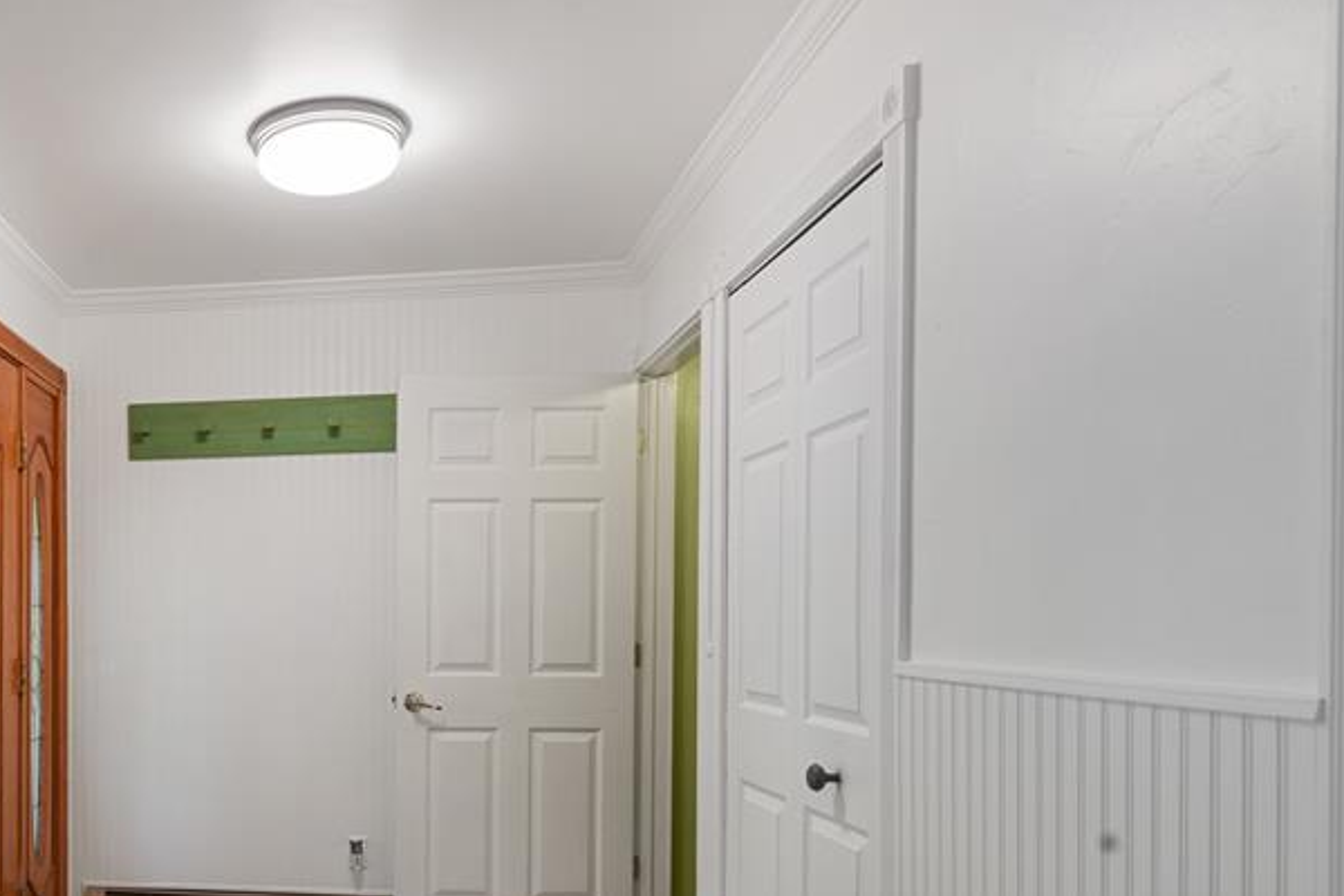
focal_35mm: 29
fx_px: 1083
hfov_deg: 57.7
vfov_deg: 43.7
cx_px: 224
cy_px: 653
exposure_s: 1/8
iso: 320
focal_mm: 17
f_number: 9
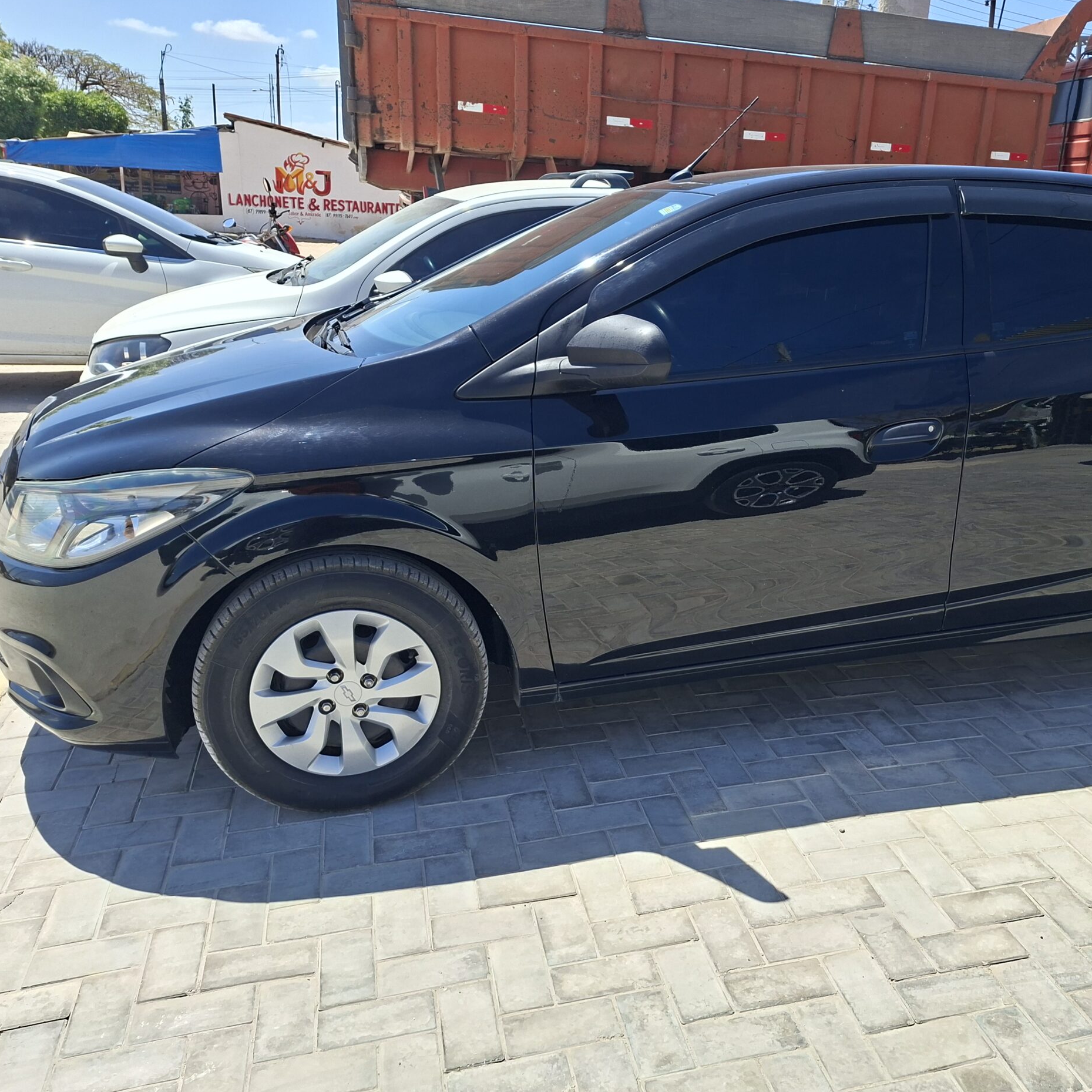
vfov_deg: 57.3
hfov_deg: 56.5
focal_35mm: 28
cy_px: 557
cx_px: 693
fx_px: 999
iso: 50
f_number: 1.8
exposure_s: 1/1779
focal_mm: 5.54
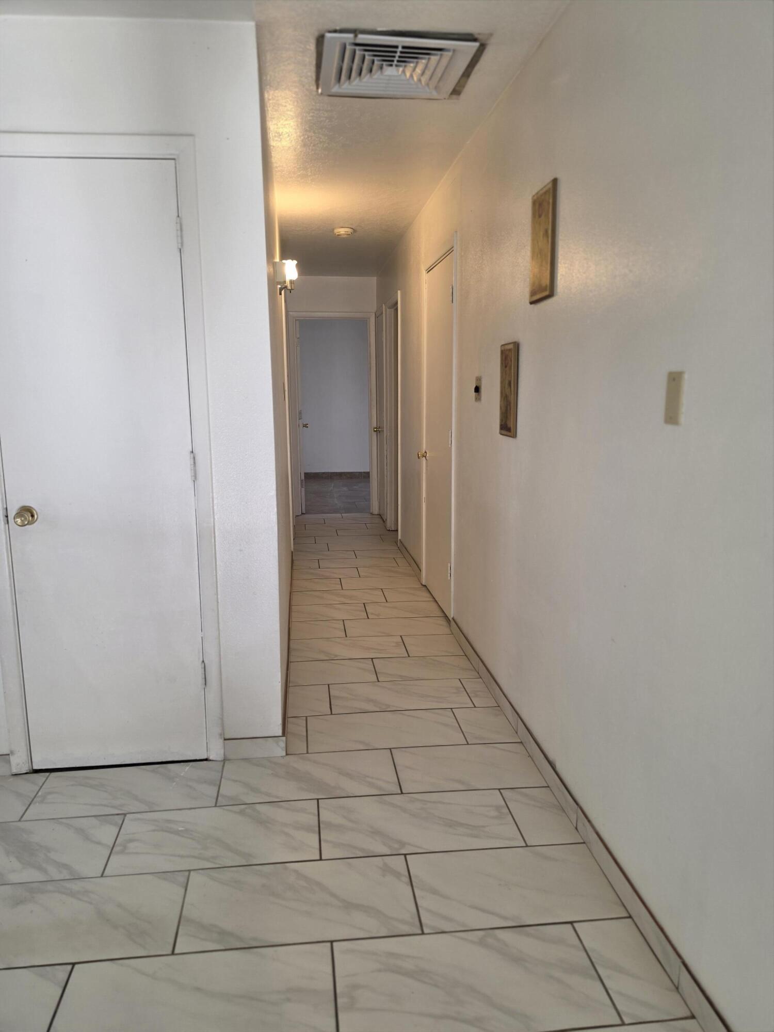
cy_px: 516
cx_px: 387
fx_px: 686
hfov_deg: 58.9
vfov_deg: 73.9
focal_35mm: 23
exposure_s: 1/120
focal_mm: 6.5
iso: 64
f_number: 1.4
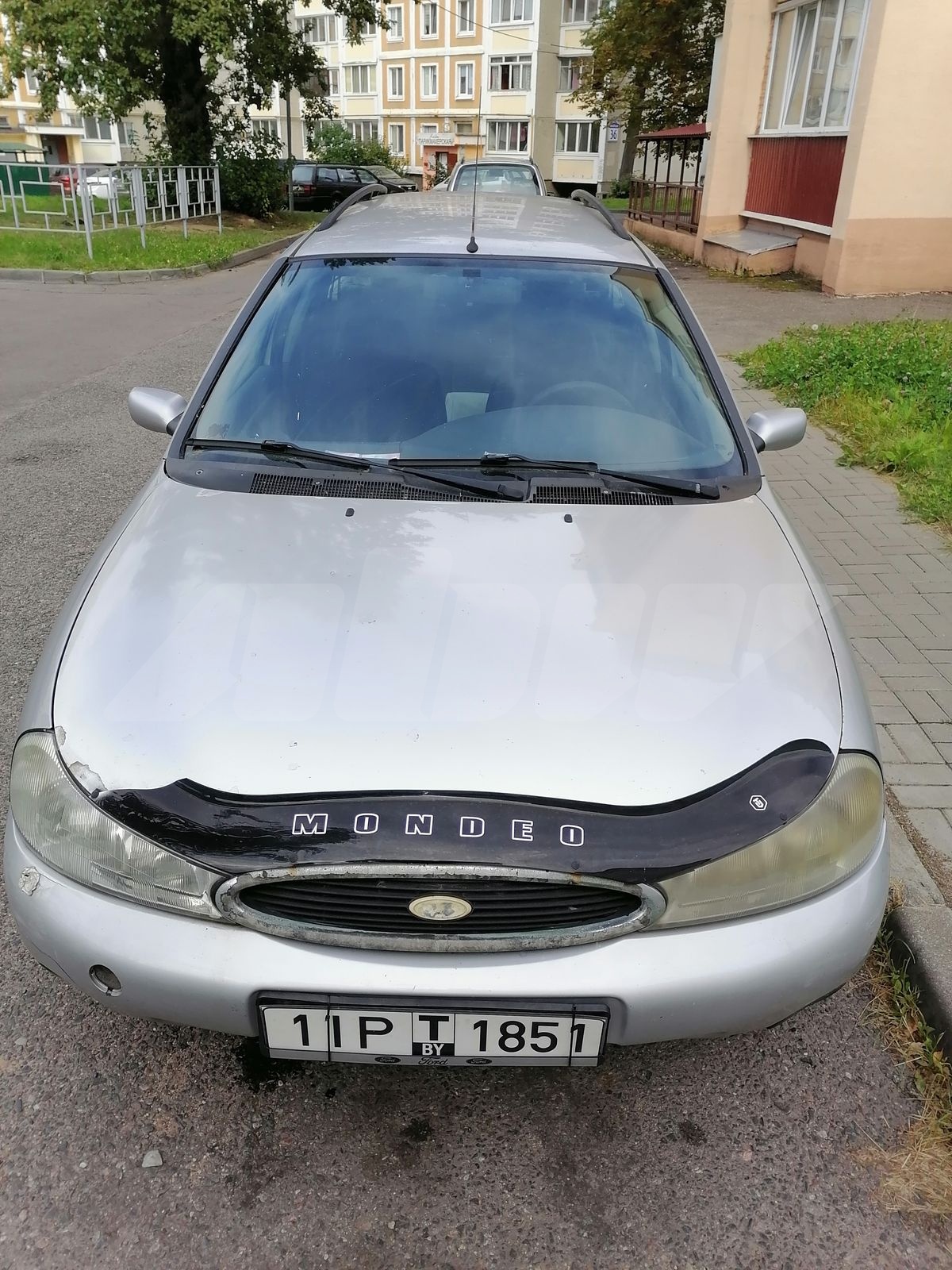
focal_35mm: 27
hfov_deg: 51.4
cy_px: 635
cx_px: 476
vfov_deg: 65.3
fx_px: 990
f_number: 1.8
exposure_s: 1/465
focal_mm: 5.3
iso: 50
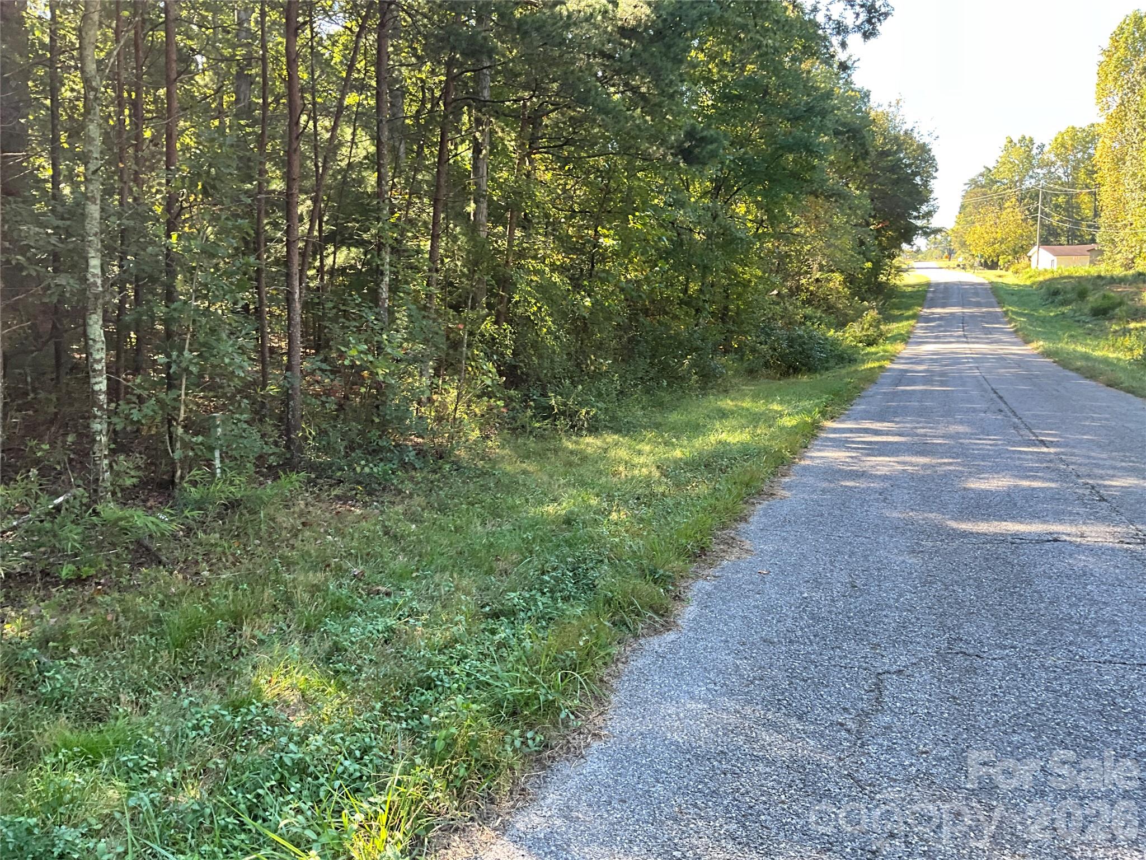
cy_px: 430
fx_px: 960
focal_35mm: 29
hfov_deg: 61.7
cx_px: 573
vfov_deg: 48.2
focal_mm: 3
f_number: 1.8
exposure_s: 1/122
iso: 40
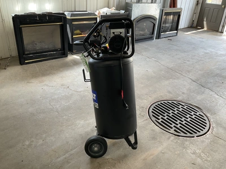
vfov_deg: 48.2
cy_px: 84
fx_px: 189
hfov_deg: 61.7
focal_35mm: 29
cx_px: 113
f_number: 1.8
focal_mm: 3
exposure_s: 1/60
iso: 32
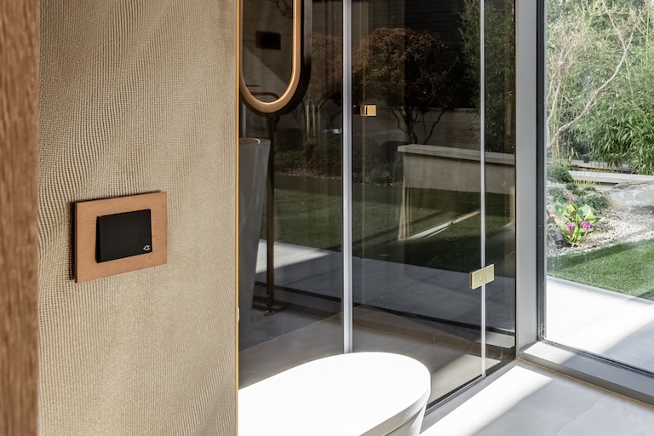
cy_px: 89
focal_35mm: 35
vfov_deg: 36.6
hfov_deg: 47.2
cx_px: 622
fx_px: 636
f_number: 8
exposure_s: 1/500
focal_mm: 14
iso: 200
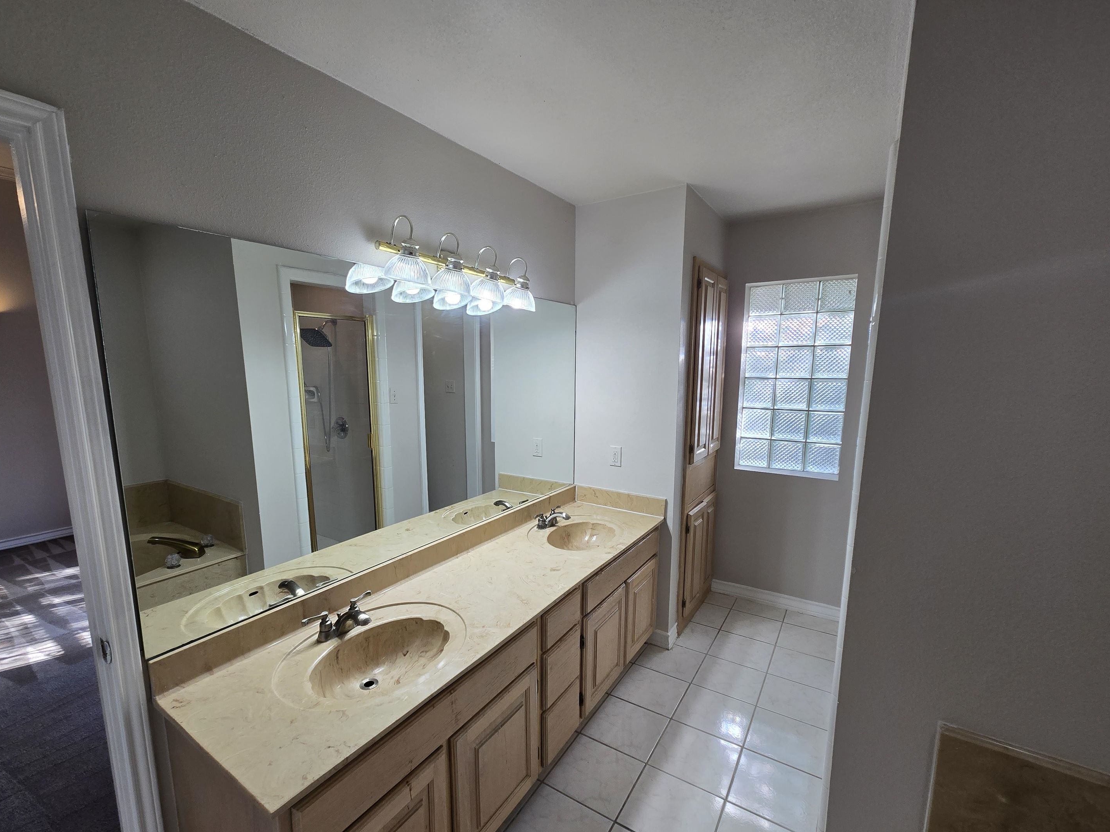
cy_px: 441
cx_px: 524
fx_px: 449
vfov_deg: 85.6
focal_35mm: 14
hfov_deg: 102.0
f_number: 2.2
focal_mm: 2.2
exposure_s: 1/60
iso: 50
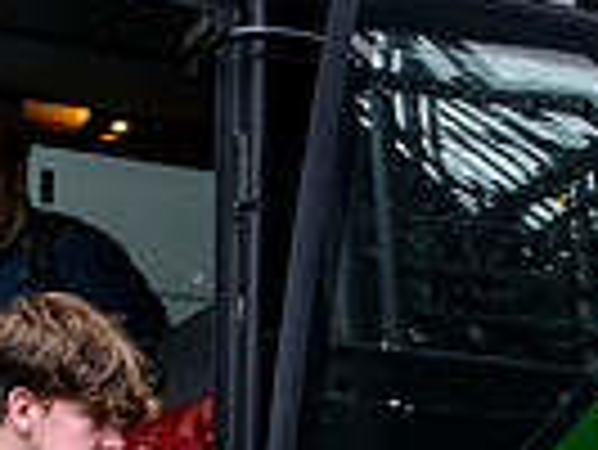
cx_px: 81
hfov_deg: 18.6
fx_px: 1798
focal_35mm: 104
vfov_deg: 12.4
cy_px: 932
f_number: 3.5
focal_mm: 32
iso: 3200
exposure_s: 1/800
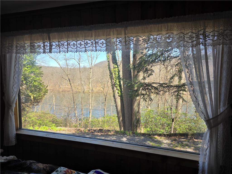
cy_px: 87
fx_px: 154
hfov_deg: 73.9
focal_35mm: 23
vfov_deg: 58.9
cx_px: 116
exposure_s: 1/359
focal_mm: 6.3
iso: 32
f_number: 1.7
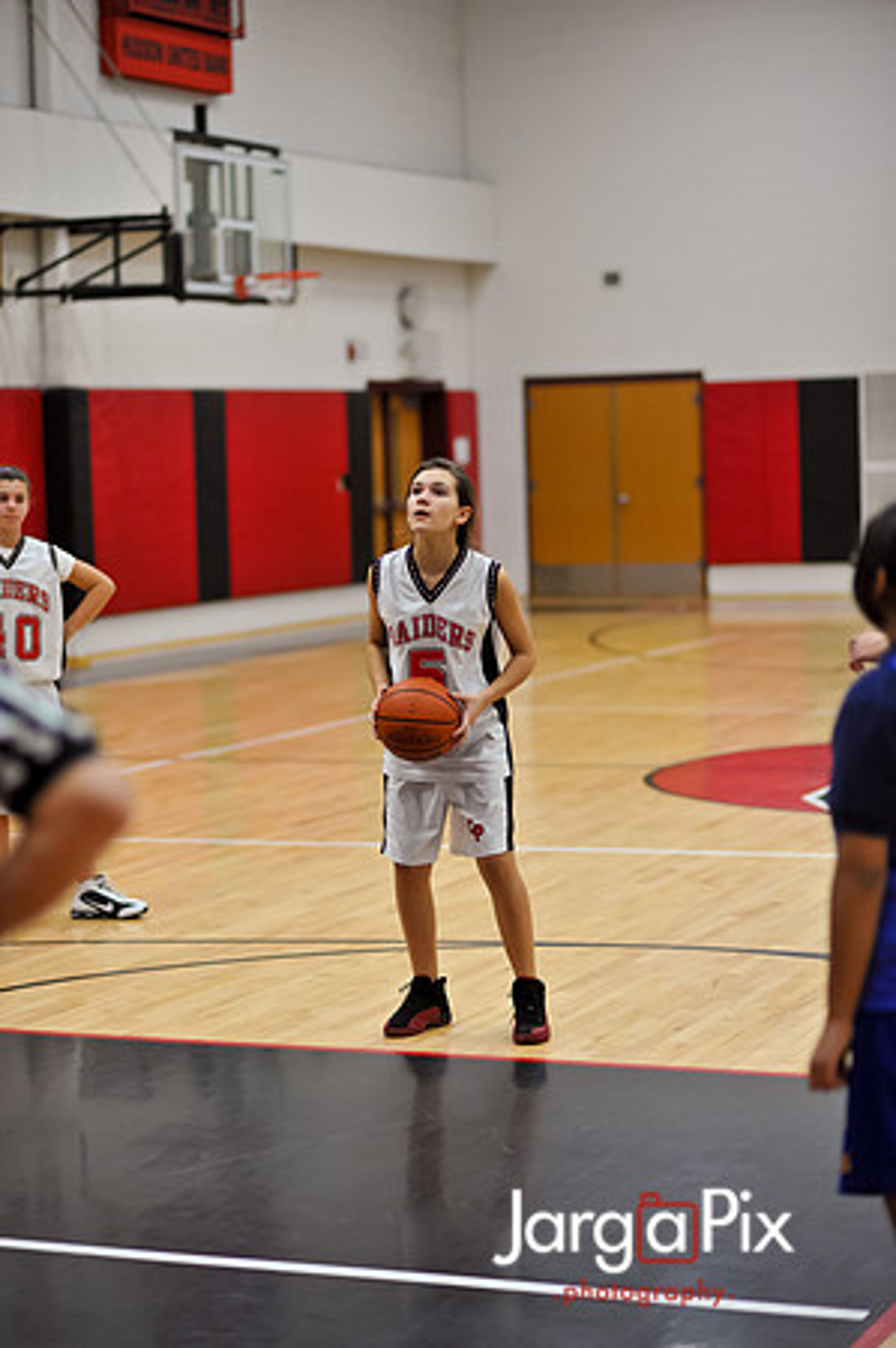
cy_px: 674
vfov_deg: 23.9
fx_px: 3180
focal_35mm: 85
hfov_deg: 16.0
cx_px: 448
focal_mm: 85
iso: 1100
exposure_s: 1/500
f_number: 2
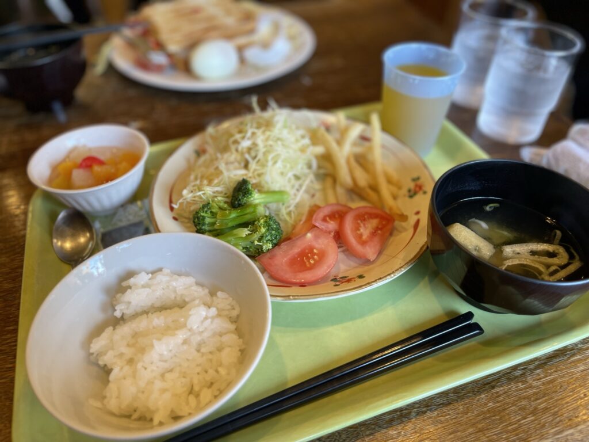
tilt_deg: -45.2
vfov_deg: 53.1
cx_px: 294
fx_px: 442
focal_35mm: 26
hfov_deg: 67.3
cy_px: 221
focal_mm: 5.1
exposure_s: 1/60
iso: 80
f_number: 1.6
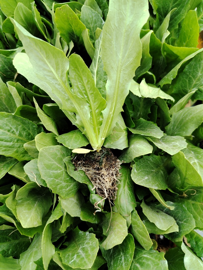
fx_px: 203
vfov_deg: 67.3
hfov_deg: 53.1
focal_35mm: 26
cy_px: 135
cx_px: 102
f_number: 1.8
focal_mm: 4.25
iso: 100
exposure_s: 1/153
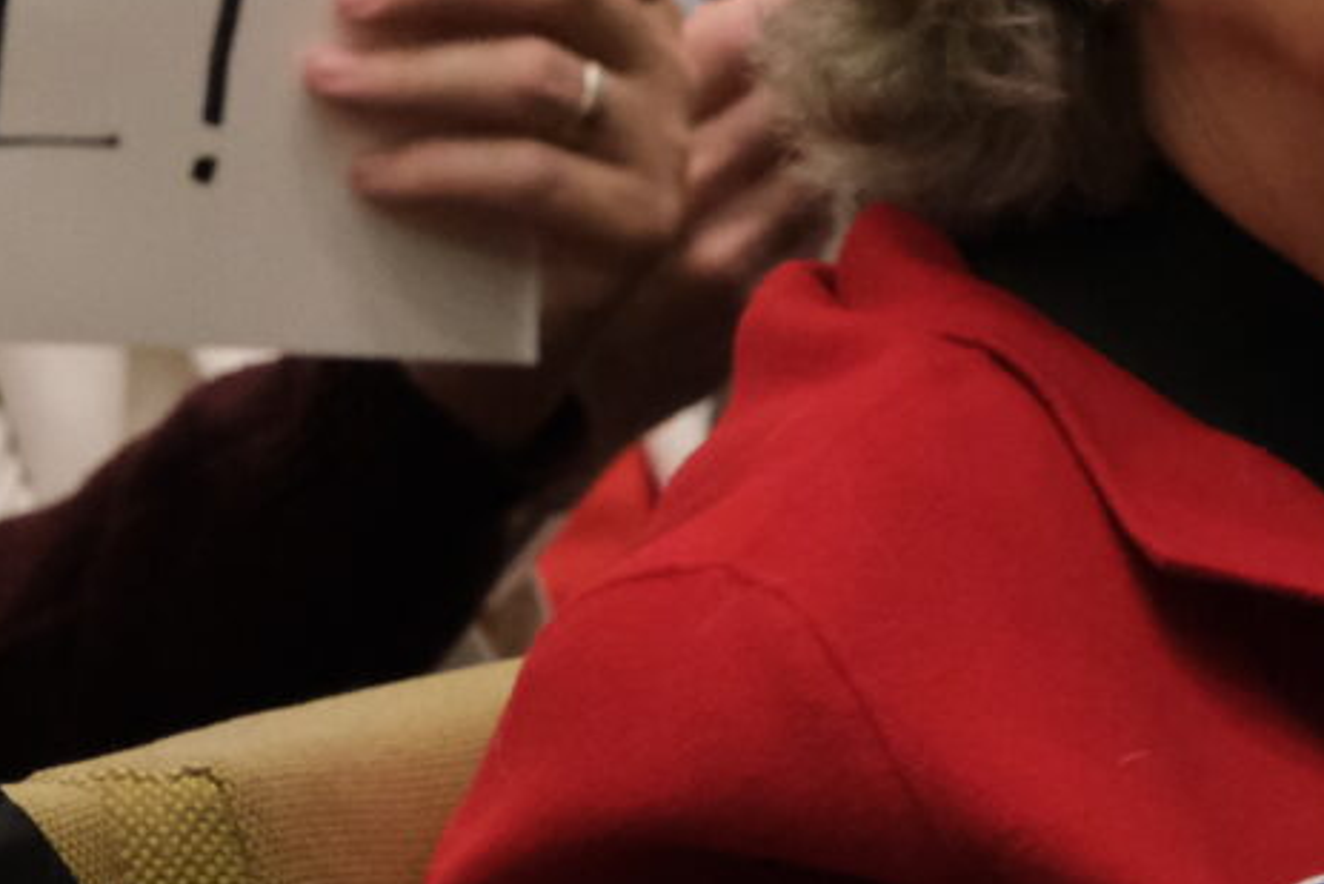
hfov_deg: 2.4
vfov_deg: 1.6
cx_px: 1175
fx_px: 31563
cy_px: -399
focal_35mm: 858
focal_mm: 129.2
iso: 5000
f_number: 7.1
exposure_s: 1/200
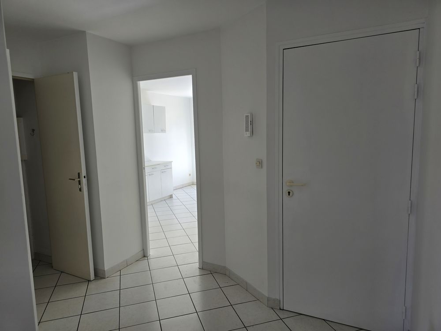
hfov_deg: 73.9
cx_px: 220
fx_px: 293
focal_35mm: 23
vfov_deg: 58.9
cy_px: 166
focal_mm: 6.3
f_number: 1.7
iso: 32
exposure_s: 1/180
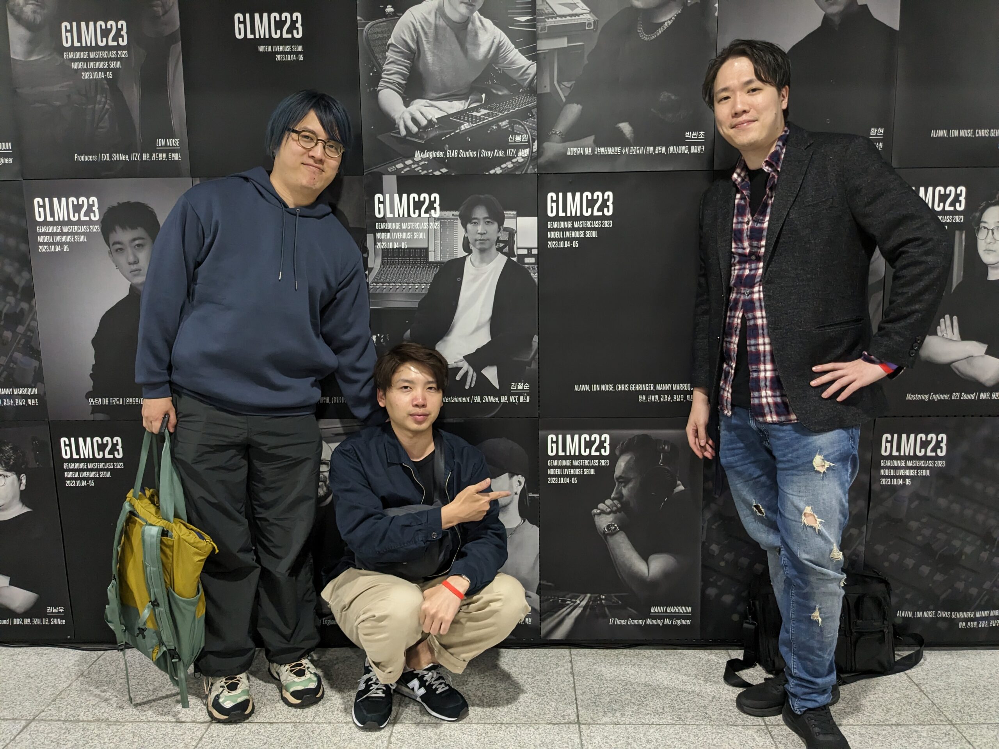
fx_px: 779
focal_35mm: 27
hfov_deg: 65.3
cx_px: 500
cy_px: 374
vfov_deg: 51.4
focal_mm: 4.38
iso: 480
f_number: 1.73
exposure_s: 1/60
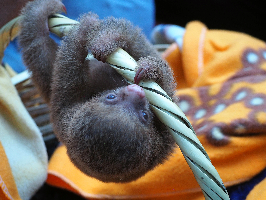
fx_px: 1014
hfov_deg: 14.9
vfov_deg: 11.2
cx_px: 133
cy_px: 100
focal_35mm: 132
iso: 1250
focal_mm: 66
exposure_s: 1/125
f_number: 4.6
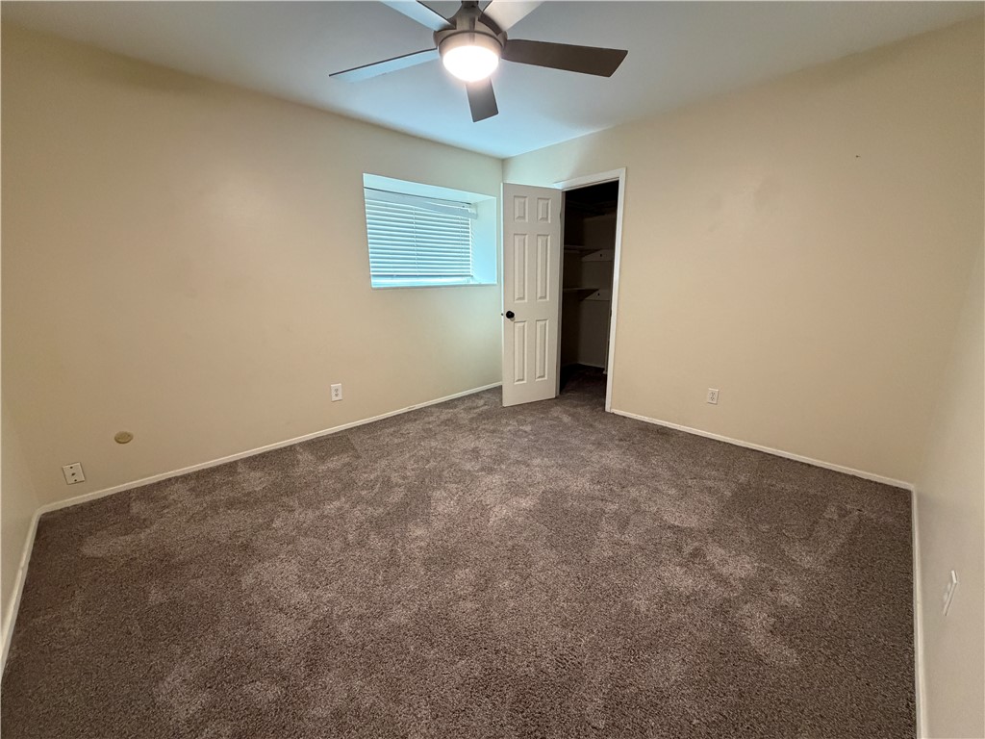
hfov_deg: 102.1
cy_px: 370
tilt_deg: -14.6
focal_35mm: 14
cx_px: 492
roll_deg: +1.0
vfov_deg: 85.7
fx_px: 398
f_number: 2.2
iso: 640
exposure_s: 1/60
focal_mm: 2.22
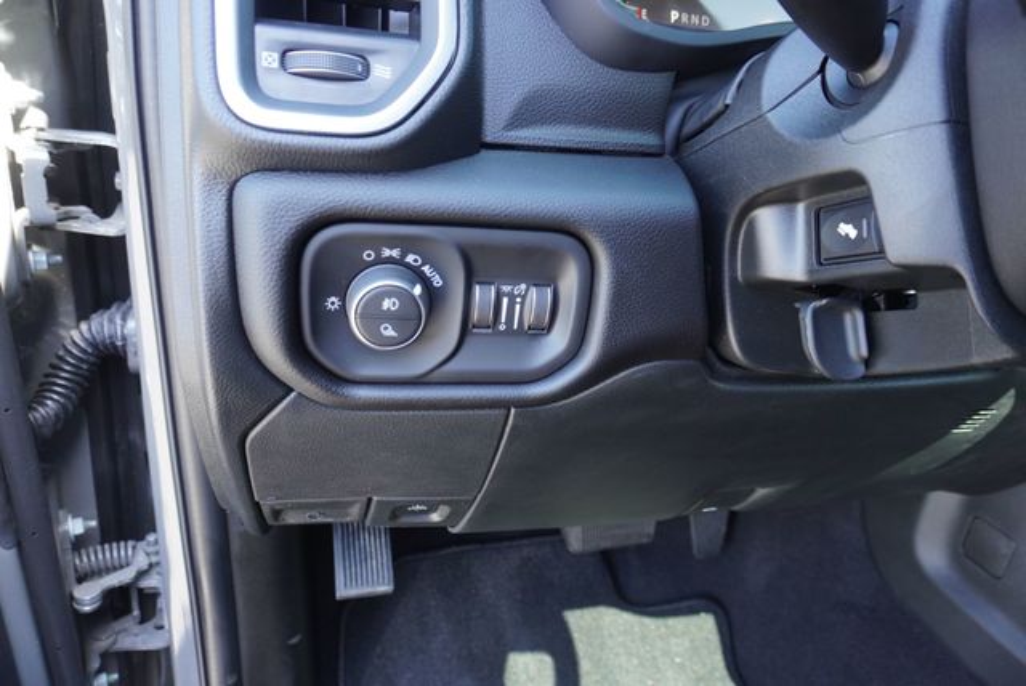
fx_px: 685
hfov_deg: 73.7
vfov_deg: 53.2
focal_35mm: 24
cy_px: 343
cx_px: 513
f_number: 4
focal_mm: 16
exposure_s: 1/60
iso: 400
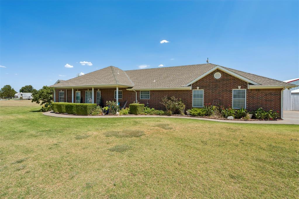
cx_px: 150
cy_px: 100
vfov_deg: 73.7
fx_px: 133
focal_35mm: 16
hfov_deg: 96.7
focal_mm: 16
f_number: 8
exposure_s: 1/400
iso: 200
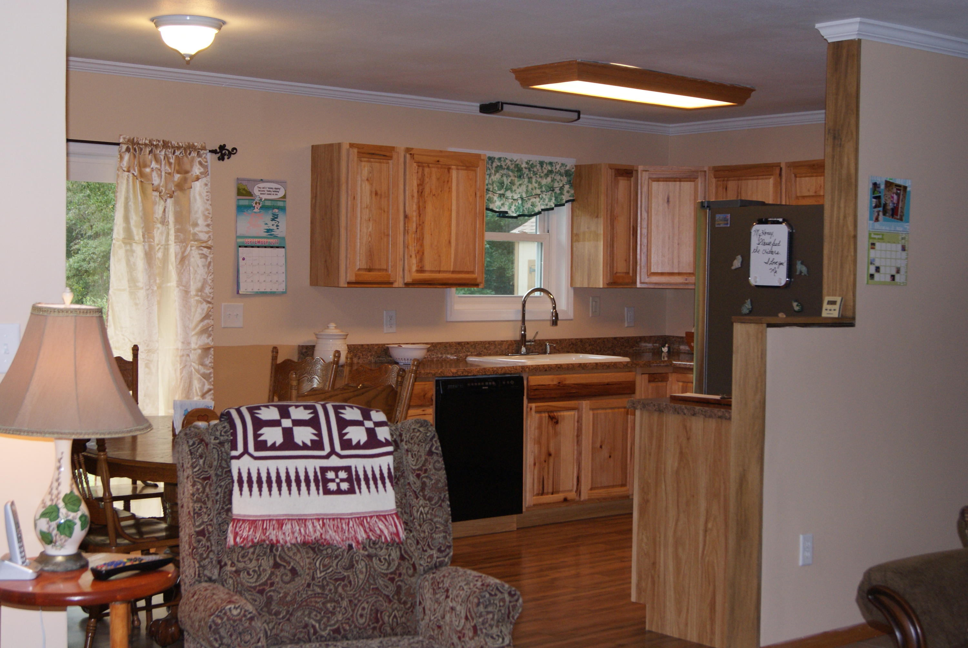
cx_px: 484
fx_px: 1413
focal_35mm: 52
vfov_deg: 25.8
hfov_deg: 37.8
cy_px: 324
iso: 400
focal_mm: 35
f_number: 5.6
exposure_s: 1/60
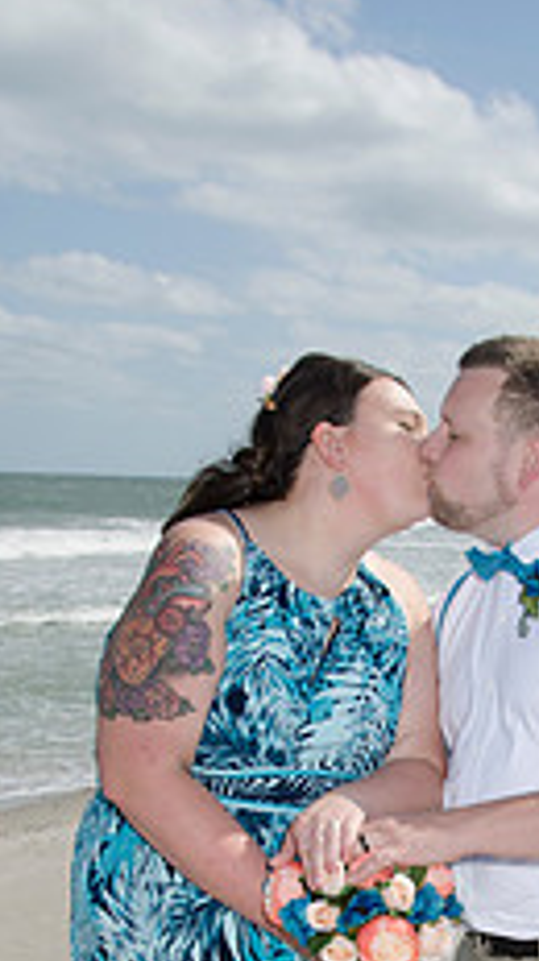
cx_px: 415
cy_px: 882
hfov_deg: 17.8
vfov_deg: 30.0
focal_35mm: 67
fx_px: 1707
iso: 100
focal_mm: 22
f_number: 10
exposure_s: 1/250
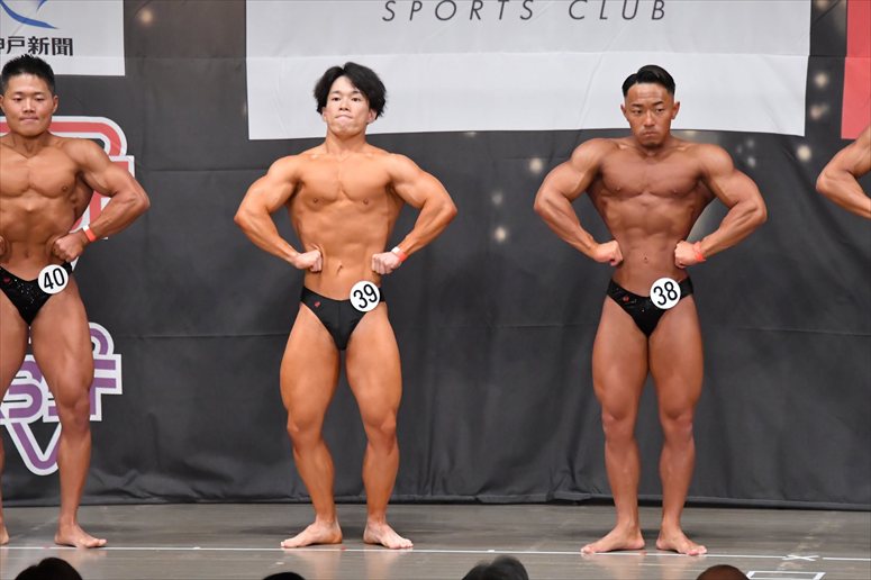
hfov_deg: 9.2
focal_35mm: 225
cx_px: 436
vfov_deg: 6.1
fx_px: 5441
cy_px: 290
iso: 6400
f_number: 5.6
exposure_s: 1/400
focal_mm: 150
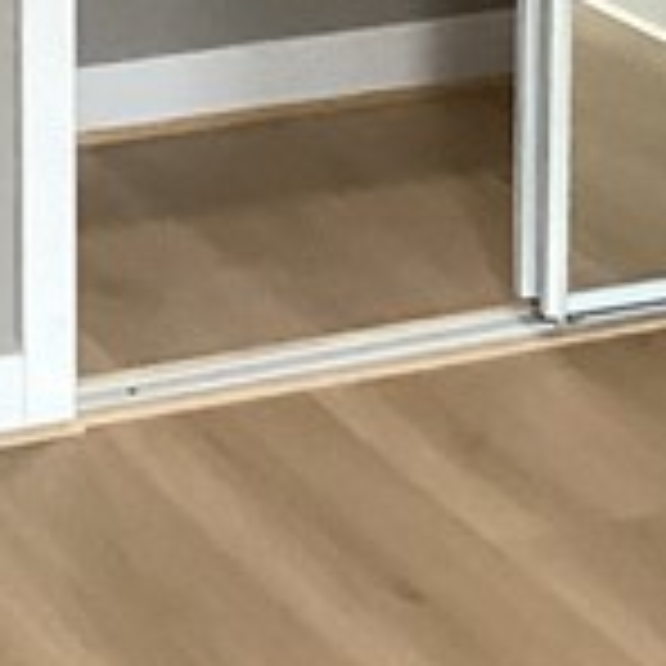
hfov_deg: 9.2
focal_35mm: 189
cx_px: -22
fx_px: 4114
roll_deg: +0.7
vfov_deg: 8.9
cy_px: -504
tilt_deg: -10.3
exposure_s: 1/60
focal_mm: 3.3
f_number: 2.4
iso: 200
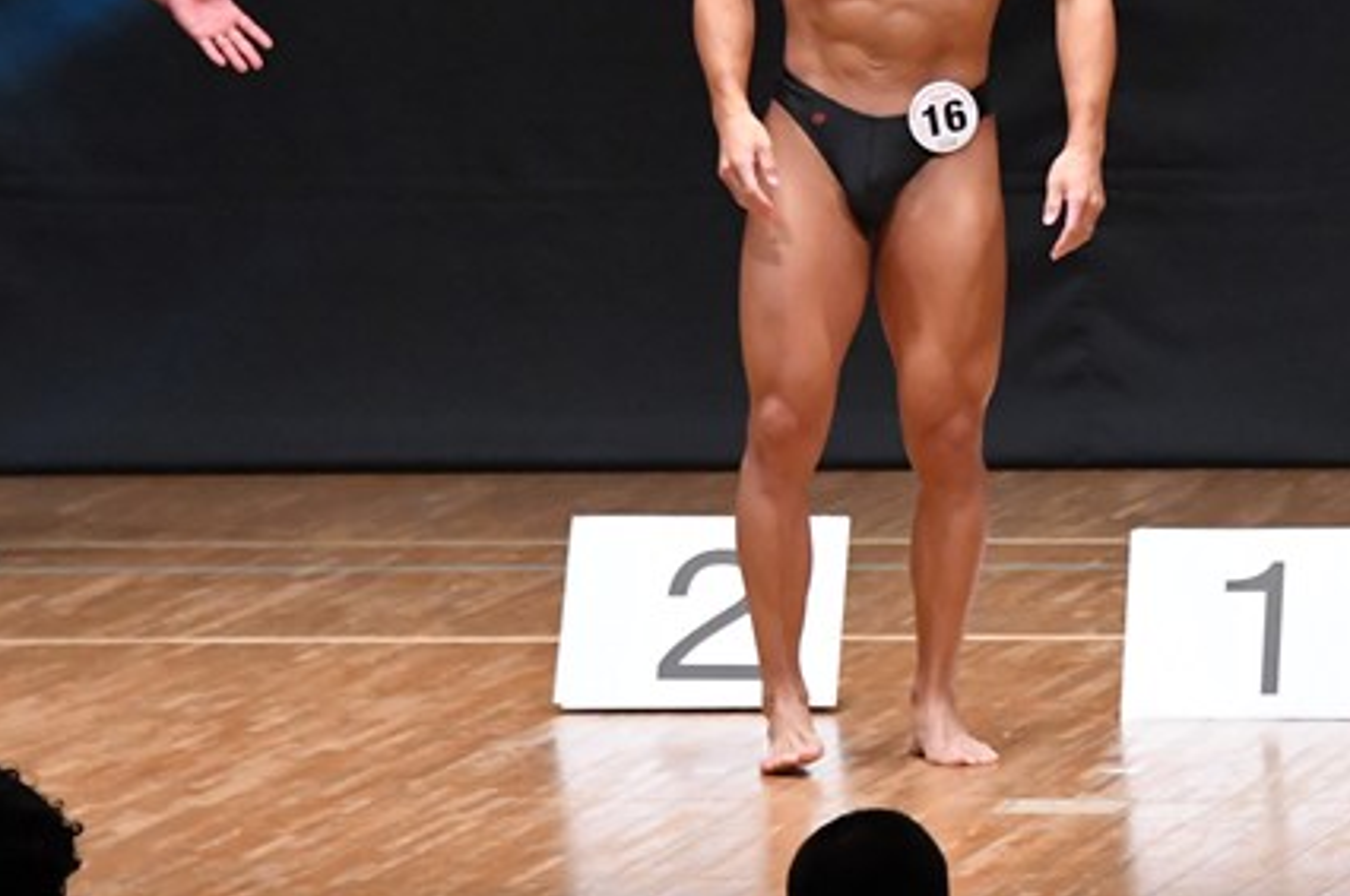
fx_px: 16368
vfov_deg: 3.1
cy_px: 146
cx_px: 1016
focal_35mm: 437
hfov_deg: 4.7
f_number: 5.6
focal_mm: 160
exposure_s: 1/400
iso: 6400
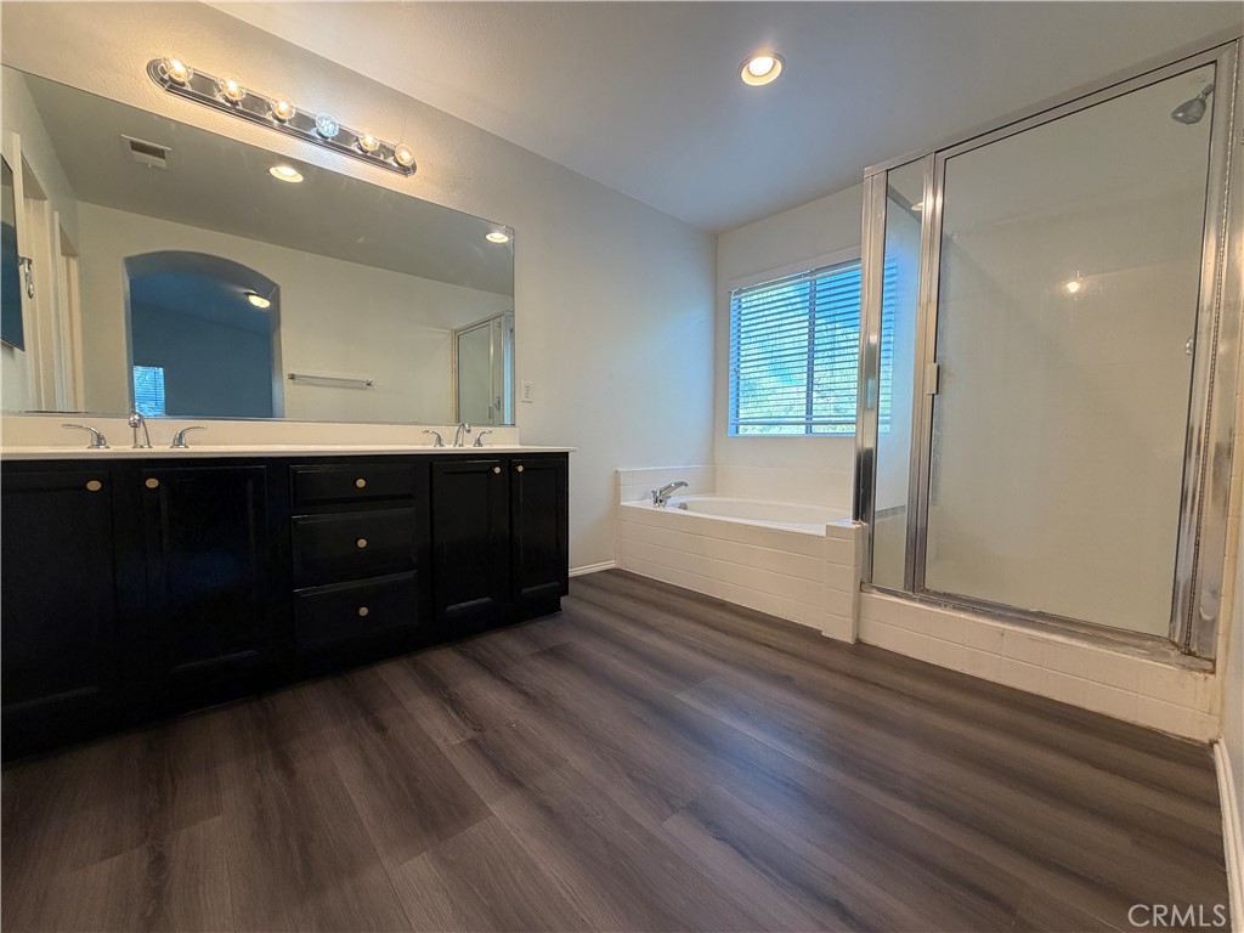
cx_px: 622
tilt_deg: -2.4
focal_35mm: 14
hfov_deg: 102.1
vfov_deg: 85.7
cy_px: 466
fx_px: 503
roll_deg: +1.7
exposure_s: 1/120
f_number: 2.2
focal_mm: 2.22
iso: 250
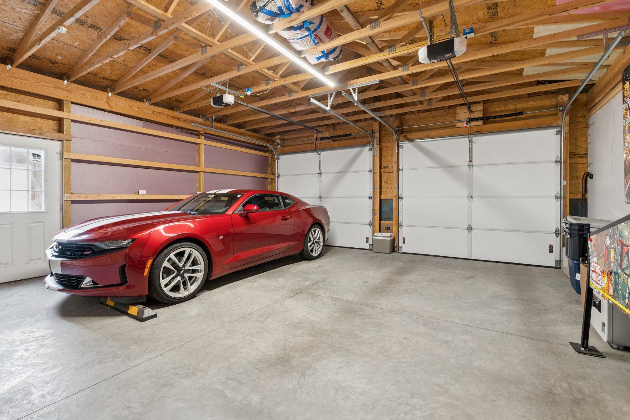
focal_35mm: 16
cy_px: 210
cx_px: 315
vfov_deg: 72.0
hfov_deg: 95.0
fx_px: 289
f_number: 8
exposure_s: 1/5
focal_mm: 11
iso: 400
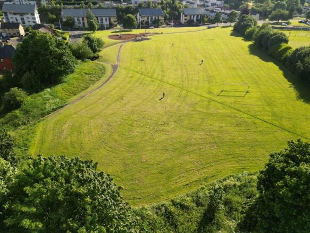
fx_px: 215
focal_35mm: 24
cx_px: 155
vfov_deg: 56.8
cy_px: 116
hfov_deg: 71.6
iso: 100
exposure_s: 1/500
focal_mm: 6.72
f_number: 1.7
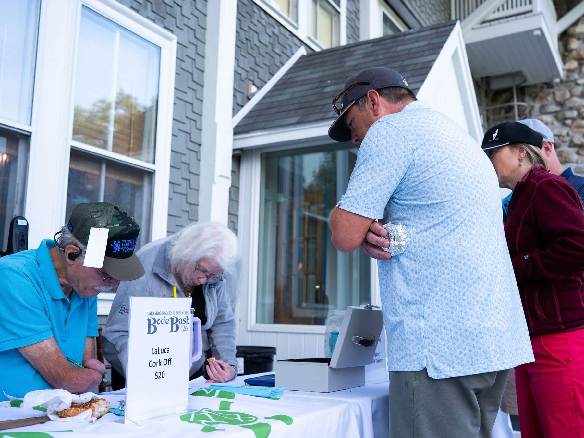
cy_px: 220
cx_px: 312
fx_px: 590
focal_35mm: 35
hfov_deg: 52.6
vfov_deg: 40.7
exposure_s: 1/500
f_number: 4
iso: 320
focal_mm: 32
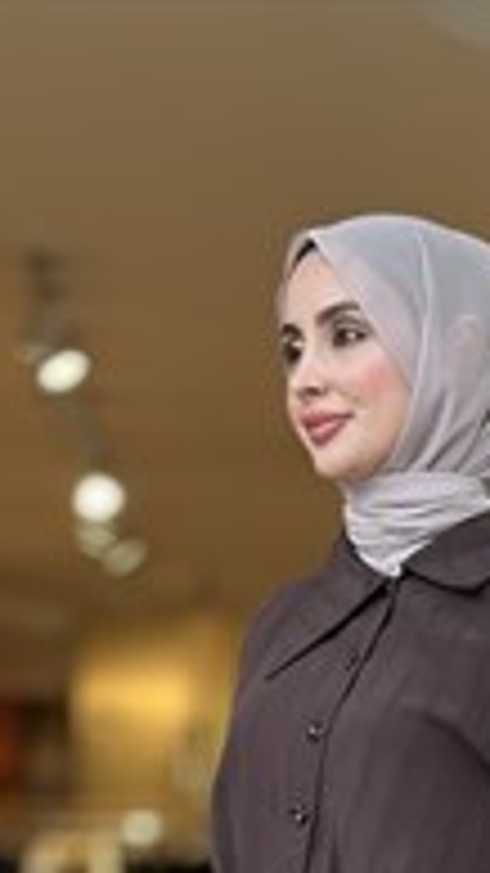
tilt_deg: -2.7
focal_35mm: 140
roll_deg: -0.7
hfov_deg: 8.6
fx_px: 3237
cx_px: 346
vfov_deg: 14.6
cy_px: 1161
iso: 100
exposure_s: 1/134
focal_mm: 6.86
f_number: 1.78
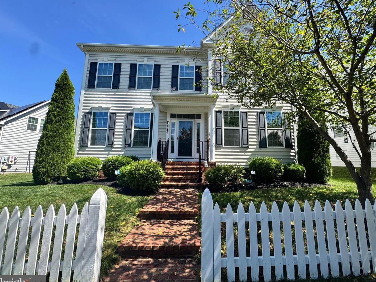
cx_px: 198
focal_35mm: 15
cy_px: 140
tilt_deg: +9.0
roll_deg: -1.0
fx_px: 163
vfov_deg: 81.7
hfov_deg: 98.1
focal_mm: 2.22
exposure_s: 1/664
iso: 50
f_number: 2.2
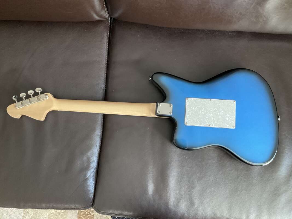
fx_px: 245
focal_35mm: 29
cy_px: 110
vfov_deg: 48.2
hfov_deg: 61.7
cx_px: 146
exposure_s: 1/60
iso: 250
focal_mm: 3
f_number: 1.8
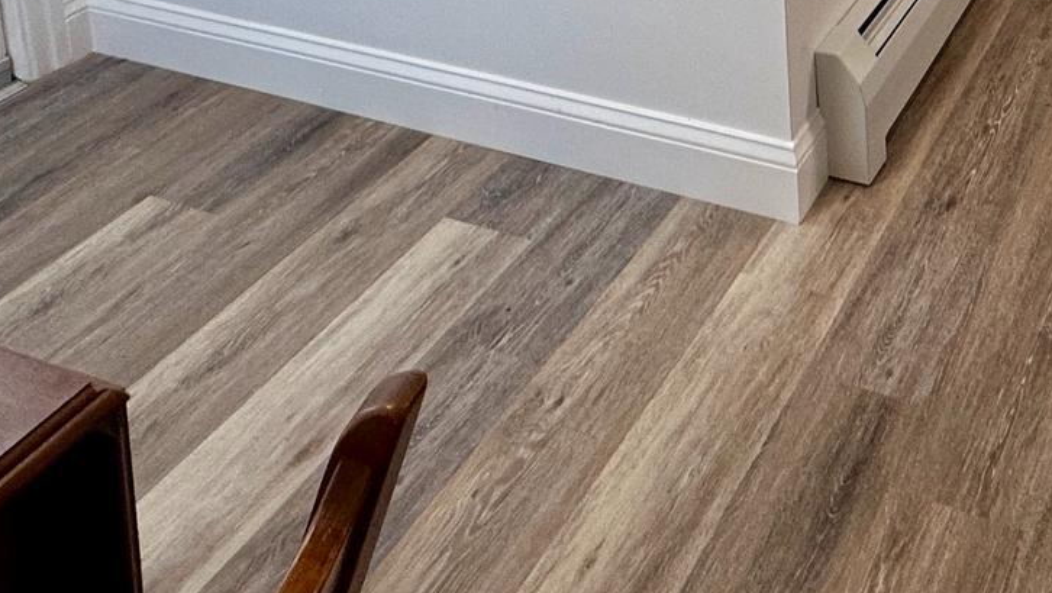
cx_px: 990
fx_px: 1200
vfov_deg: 19.9
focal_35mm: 43
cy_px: -486
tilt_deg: -8.2
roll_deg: +0.5
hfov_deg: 42.5
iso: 125
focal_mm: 2.22
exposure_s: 1/120
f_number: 2.2
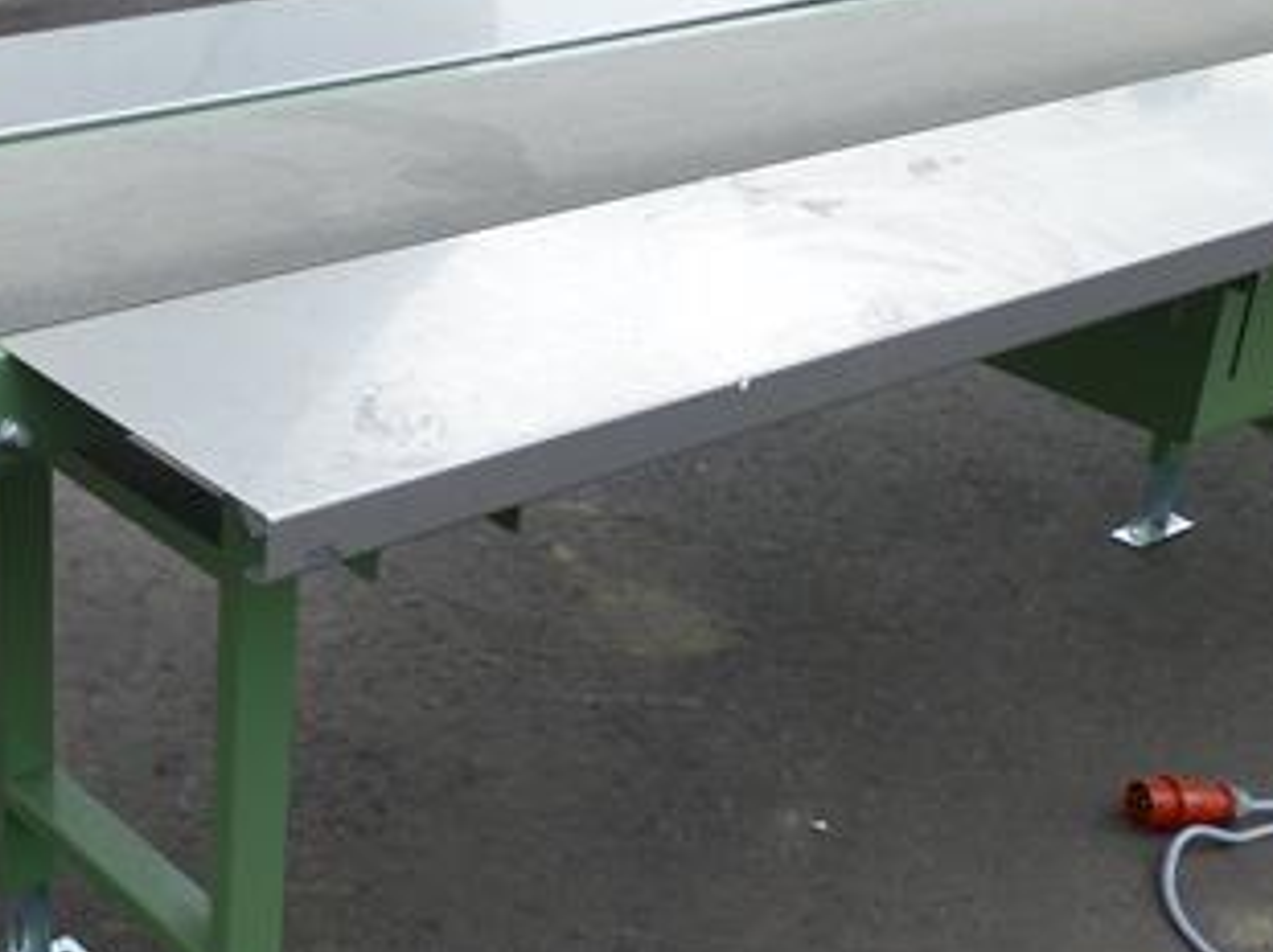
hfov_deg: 30.0
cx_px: 152
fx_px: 2278
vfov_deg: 23.6
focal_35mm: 62
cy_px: 480
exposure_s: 1/100
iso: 100
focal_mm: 5.4
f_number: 3.6
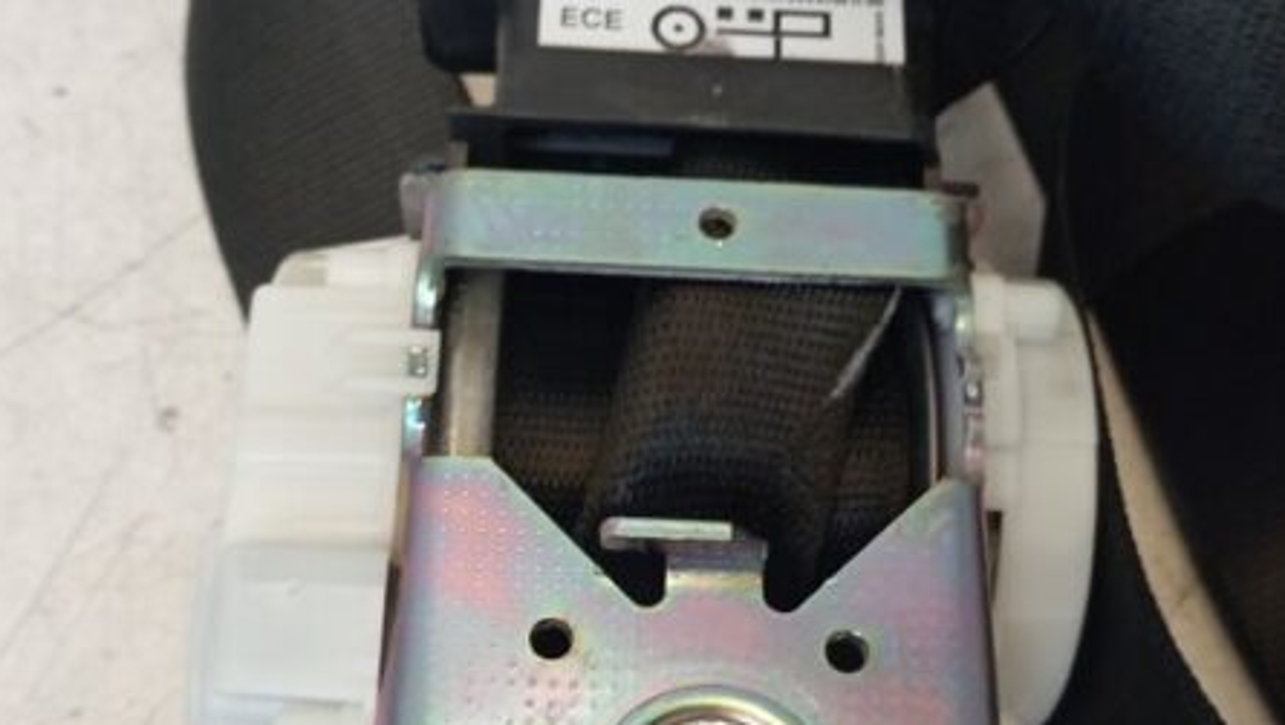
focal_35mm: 48
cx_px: 624
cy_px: 461
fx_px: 1637
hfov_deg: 42.9
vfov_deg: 24.9
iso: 829
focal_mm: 4.22
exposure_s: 1/33.3
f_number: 1.8
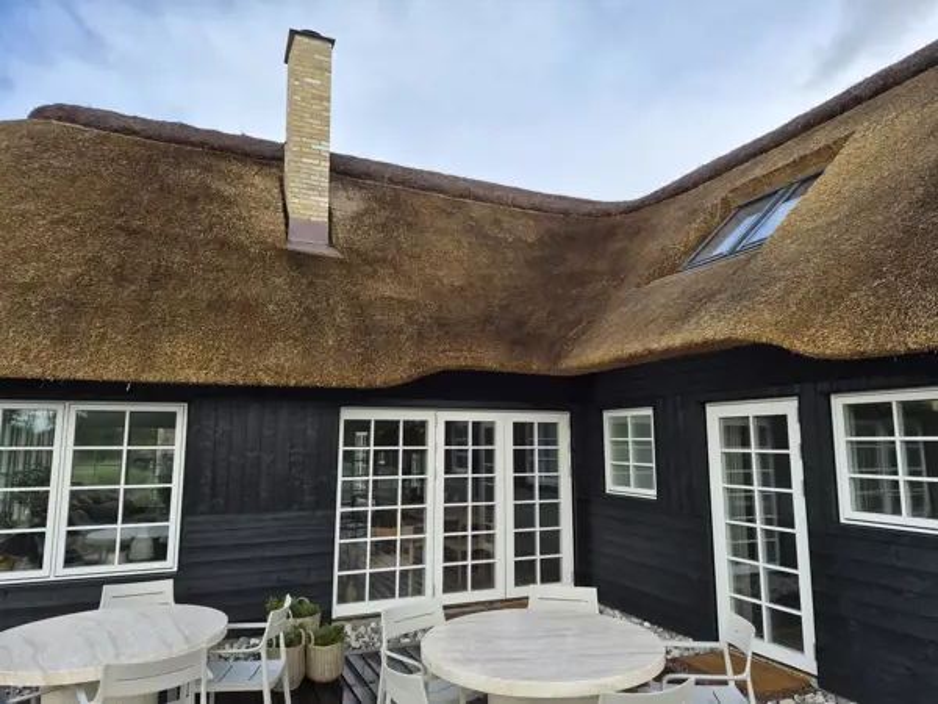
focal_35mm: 23
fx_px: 623
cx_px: 469
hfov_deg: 73.9
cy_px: 352
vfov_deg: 58.9
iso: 80
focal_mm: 5.4
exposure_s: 1/2736
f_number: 1.8
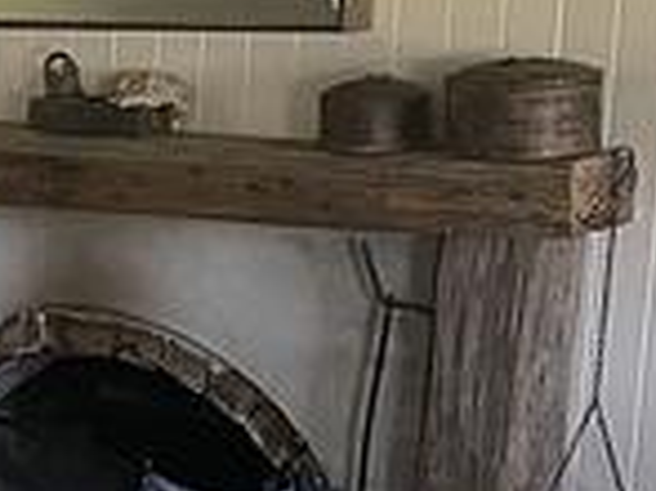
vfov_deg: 12.9
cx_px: -607
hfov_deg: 15.0
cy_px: 663
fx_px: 2083
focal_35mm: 110
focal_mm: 4.2
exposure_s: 1/60
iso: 160
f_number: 1.6
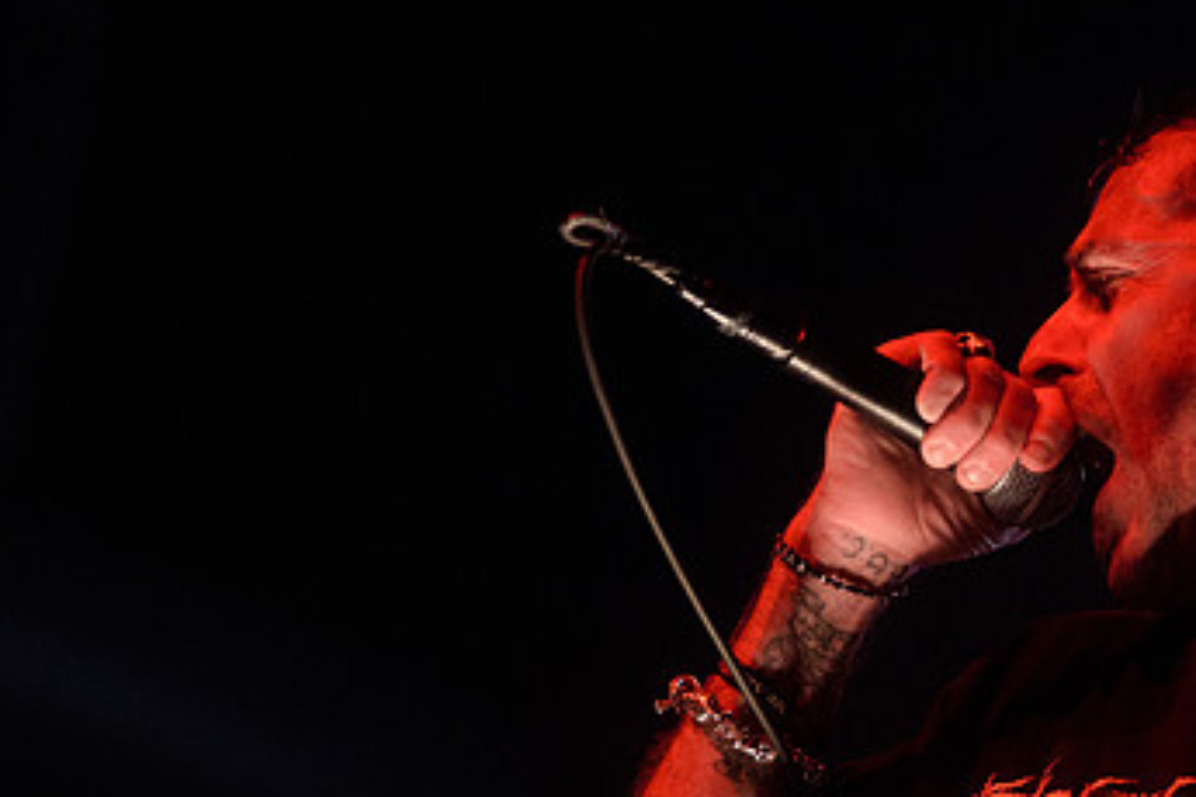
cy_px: 595
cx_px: 1058
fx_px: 8870
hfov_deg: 7.7
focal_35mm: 267
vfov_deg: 5.1
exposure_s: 1/500
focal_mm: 135
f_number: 3.5
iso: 3200
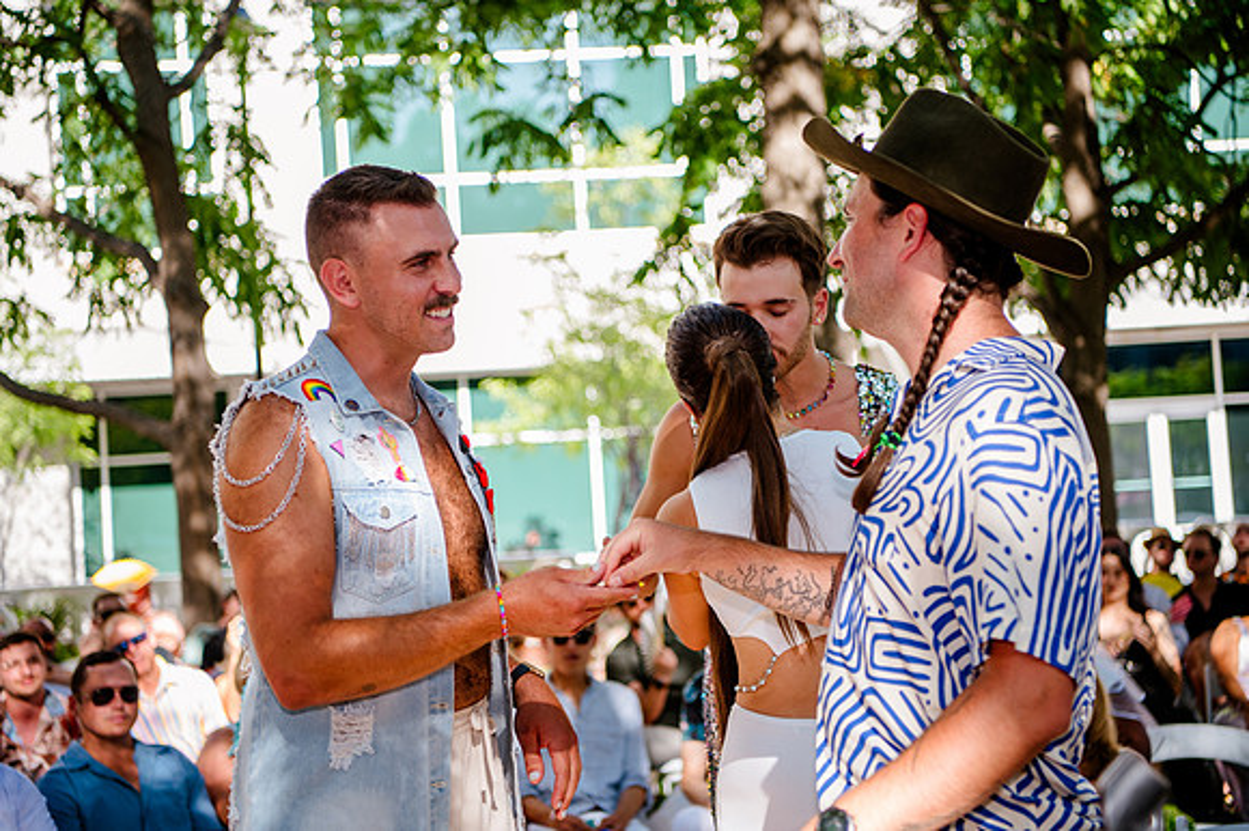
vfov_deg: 24.2
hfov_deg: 35.7
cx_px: 624
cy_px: 416
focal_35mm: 56
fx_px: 1942
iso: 200
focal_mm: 56
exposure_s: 1/320
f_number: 3.2
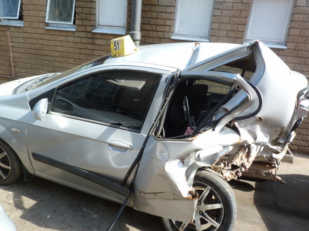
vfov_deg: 48.1
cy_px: 128
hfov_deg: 61.5
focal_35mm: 29
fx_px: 259
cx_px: 138
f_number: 4
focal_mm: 4.5
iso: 80
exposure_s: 1/100
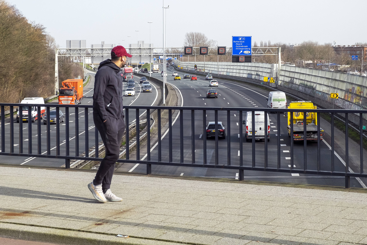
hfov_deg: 27.7
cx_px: 184
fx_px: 744
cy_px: 122
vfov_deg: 18.7
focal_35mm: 73
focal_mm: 48.4
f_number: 9
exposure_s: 1/1000
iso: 1000
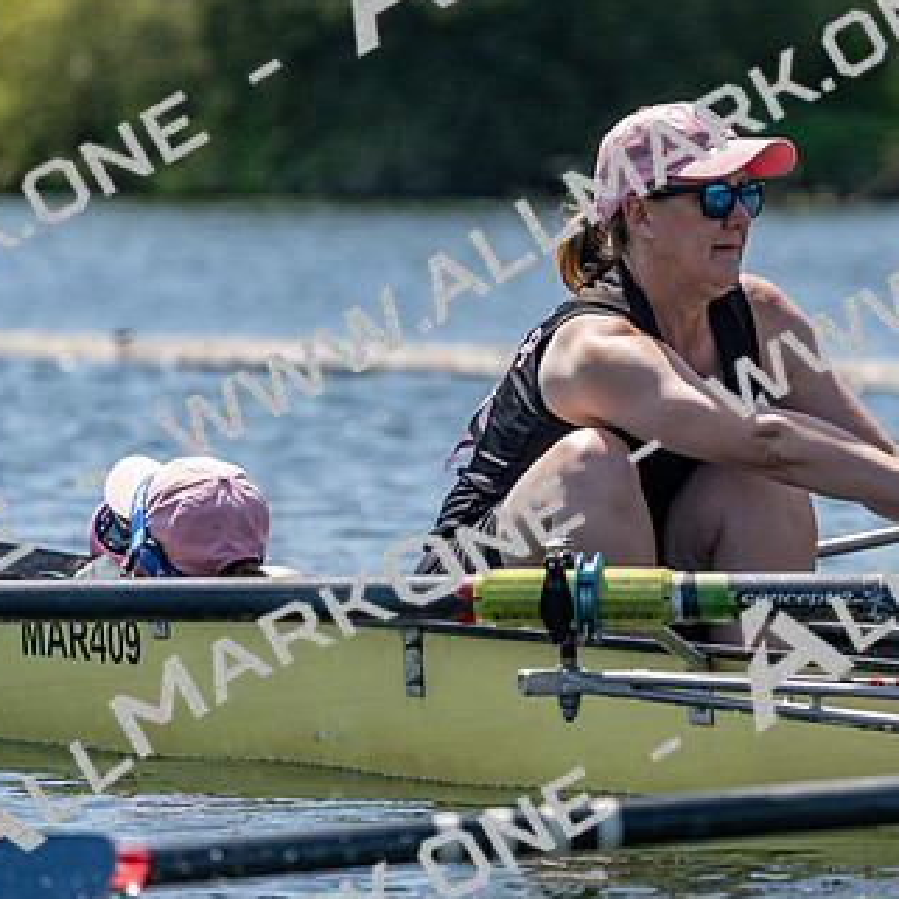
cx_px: 501
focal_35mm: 387
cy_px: 466
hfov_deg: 4.5
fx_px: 11371
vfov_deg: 4.5
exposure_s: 1/2000
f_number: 5.6
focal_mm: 252
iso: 320
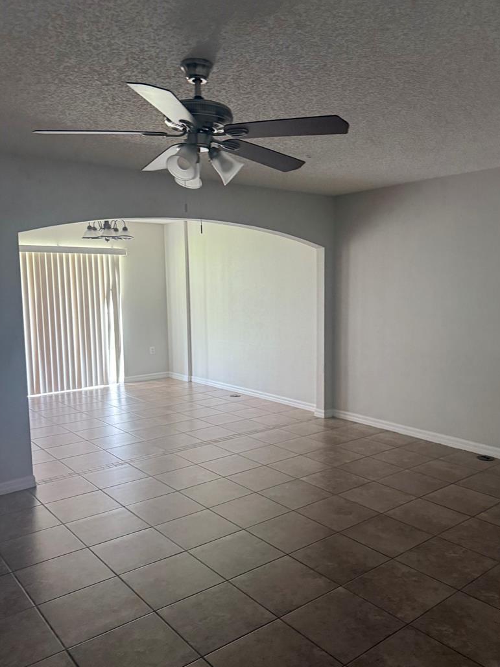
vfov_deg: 63.4
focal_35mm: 28
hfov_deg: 49.6
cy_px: 345
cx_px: 281
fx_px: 540
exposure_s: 1/60
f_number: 1.78
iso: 400
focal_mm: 6.76
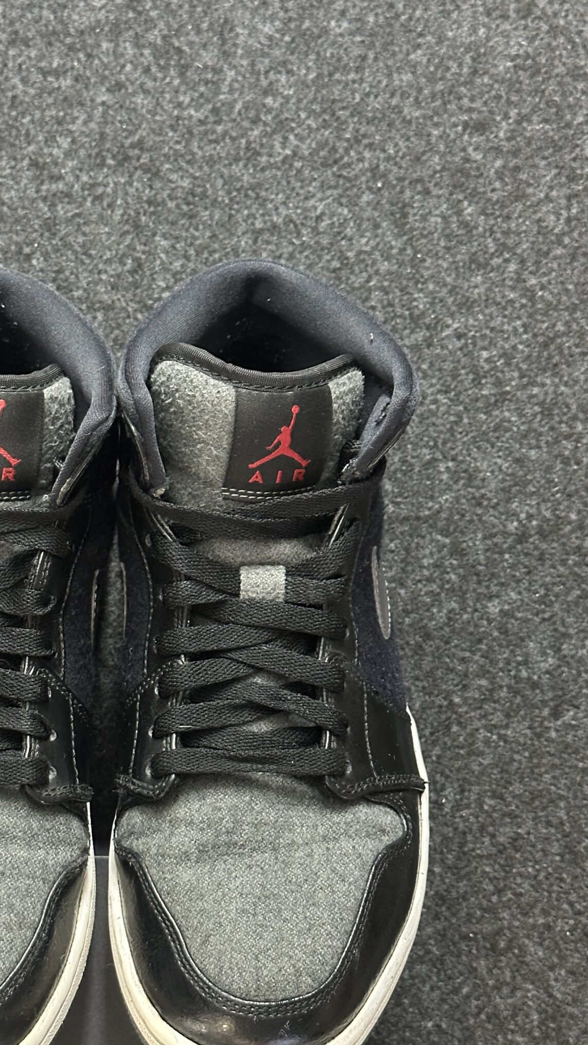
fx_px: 1829
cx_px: 98
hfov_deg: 18.1
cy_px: 629
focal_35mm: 66
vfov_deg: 31.8
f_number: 1.78
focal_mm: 6.86
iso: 500
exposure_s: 1/25
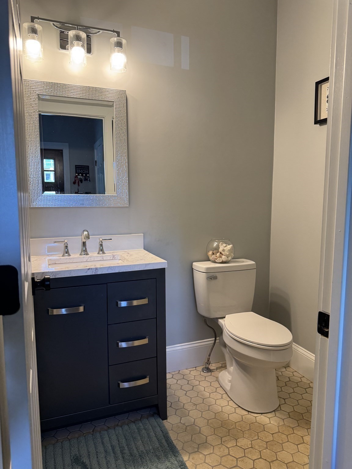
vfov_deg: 71.6
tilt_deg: -6.8
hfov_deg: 56.8
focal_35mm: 24
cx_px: 176
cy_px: 234
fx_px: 325
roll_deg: +0.8
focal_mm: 6.76
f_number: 1.78
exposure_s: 1/120
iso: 200
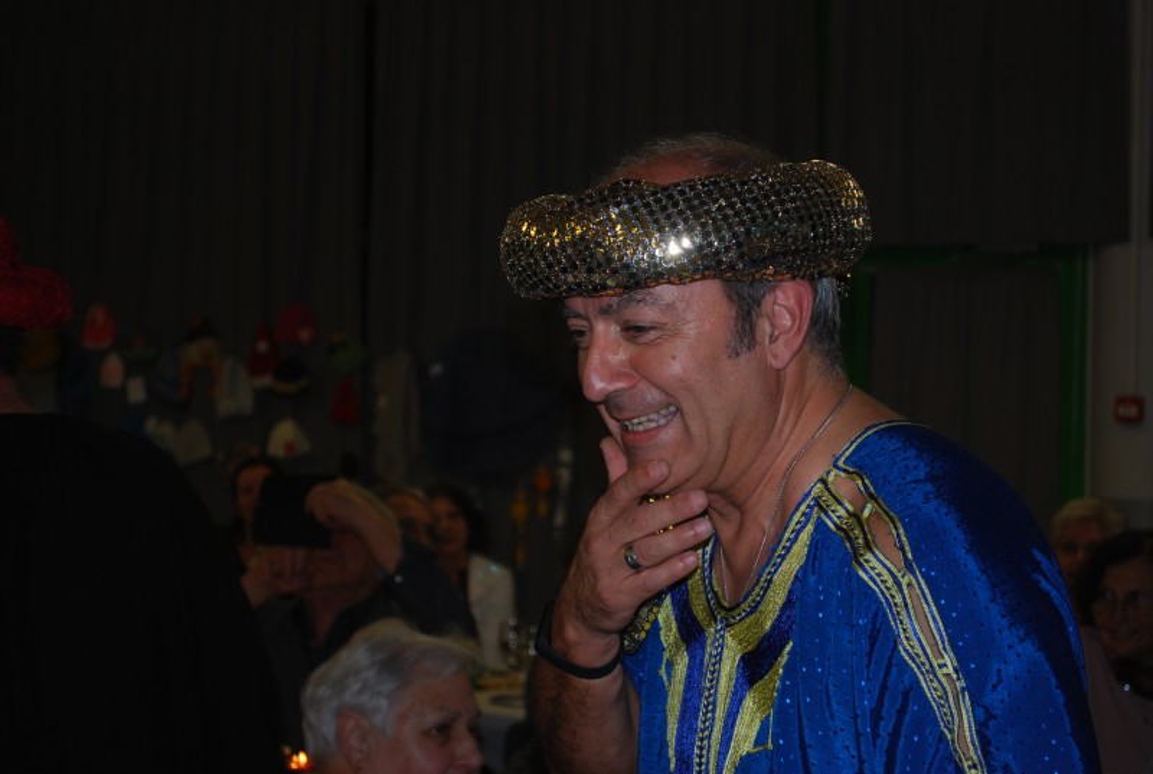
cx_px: 576
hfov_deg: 24.6
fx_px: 2648
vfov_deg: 16.6
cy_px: 387
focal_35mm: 82
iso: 200
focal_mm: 55
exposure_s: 1/60
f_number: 5.6
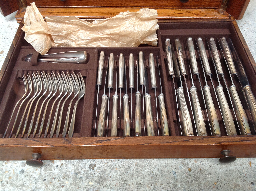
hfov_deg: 52.7
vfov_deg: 40.6
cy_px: 96
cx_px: 128
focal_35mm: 35
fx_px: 258
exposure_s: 1/15
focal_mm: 4.28
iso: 100
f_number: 2.4
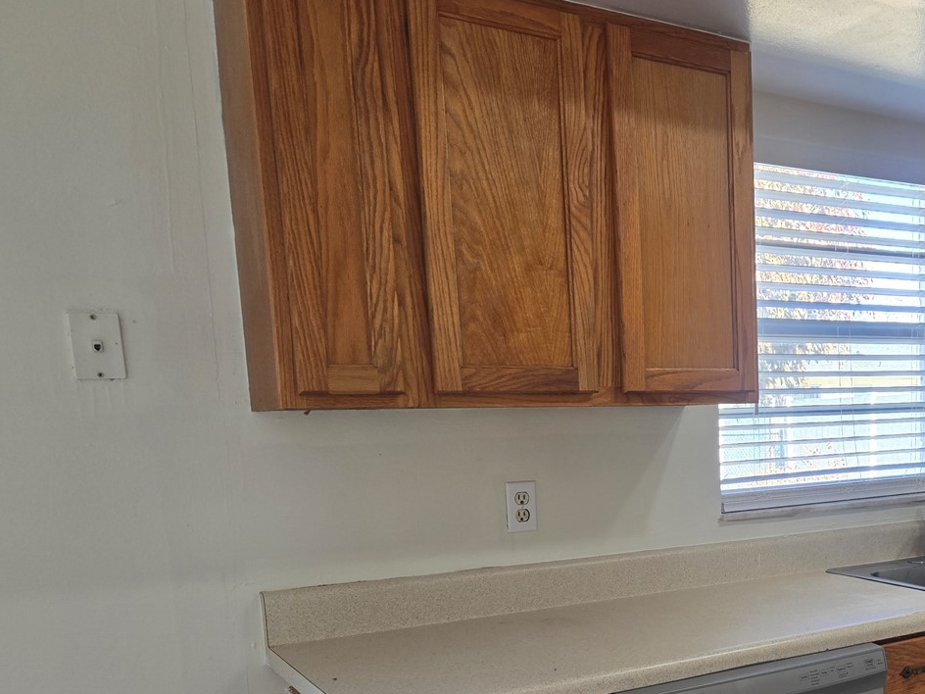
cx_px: 759
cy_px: 537
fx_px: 1042
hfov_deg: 45.1
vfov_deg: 35.8
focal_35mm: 39
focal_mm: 5.4
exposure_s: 1/120
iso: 64
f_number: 1.8
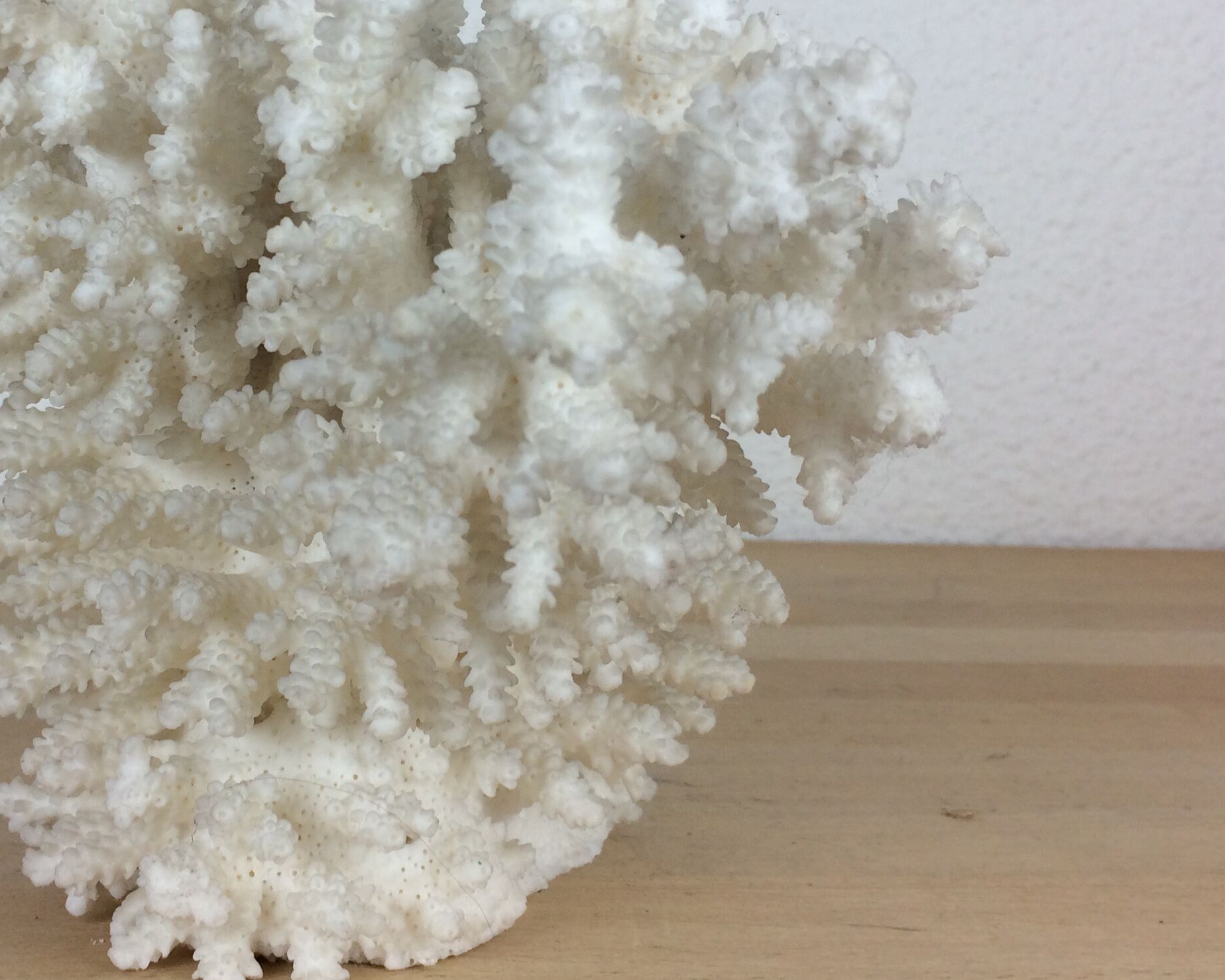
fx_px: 1813
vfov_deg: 30.1
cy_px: 335
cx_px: 399
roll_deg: -1.2
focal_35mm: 50
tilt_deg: -2.7
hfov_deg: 36.9
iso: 40
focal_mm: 4.15
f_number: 2.2
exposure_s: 1/100
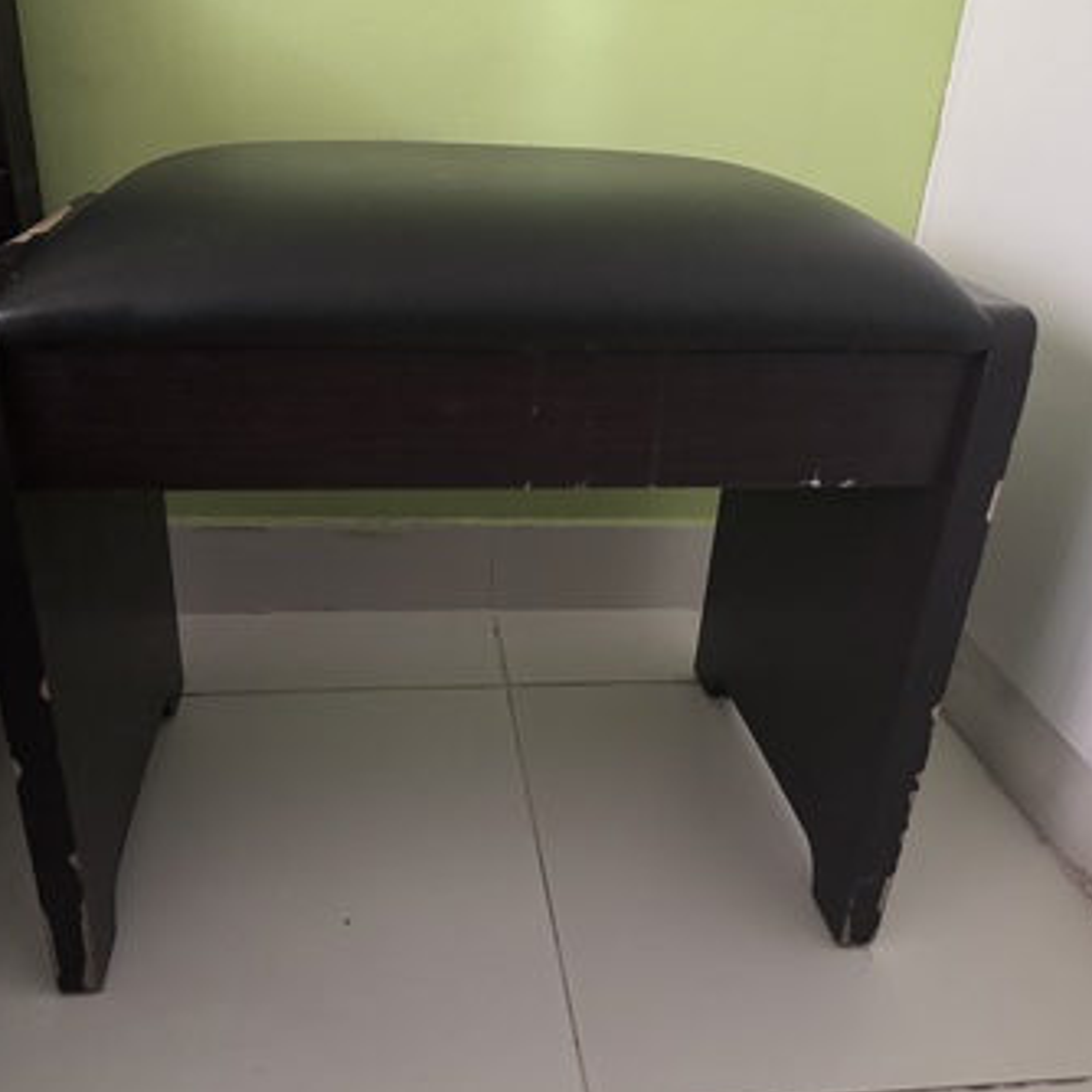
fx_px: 1035
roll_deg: -2.9
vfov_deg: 55.6
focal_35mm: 29
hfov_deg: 55.5
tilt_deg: -26.7
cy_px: 544
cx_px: 495
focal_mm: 6.76
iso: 1250
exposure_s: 1/30
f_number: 1.78
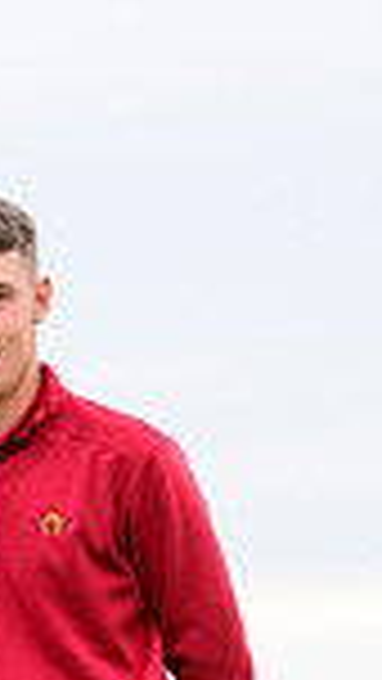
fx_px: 7253
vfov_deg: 5.3
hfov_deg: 3.0
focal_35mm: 403
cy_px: 867
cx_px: -674
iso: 1000
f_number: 5.6
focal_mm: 100
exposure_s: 1/800
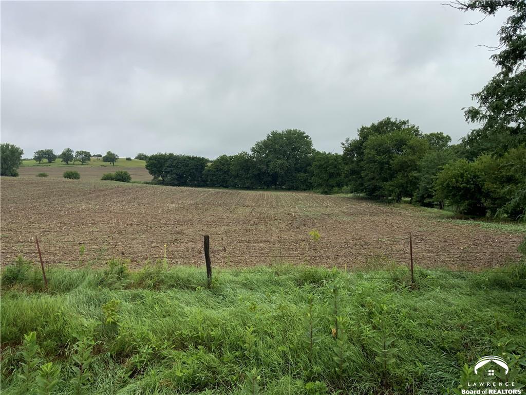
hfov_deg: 61.7
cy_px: 198
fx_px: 441
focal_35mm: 29
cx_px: 263
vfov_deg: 48.2
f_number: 1.8
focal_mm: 3
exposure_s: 1/1412
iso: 16
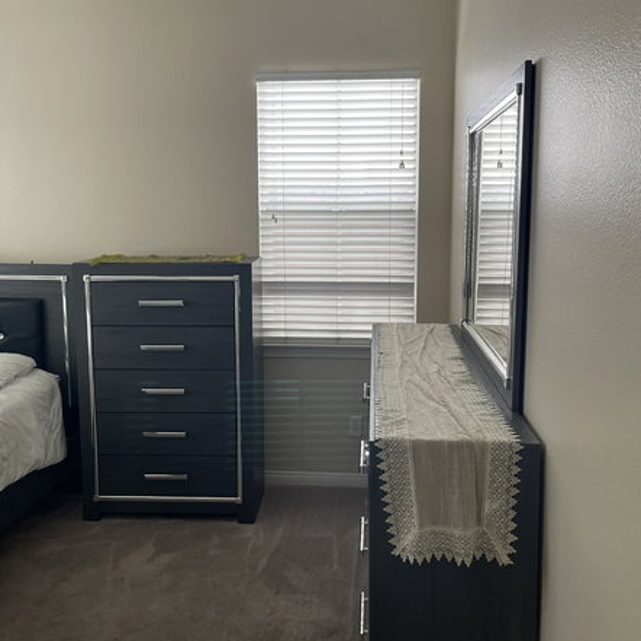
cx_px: 325
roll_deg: +0.2
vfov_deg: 53.8
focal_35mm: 30
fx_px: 629
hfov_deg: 54.0
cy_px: 274
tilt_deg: -5.9
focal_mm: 5.1
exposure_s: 1/106
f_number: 1.6
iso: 125
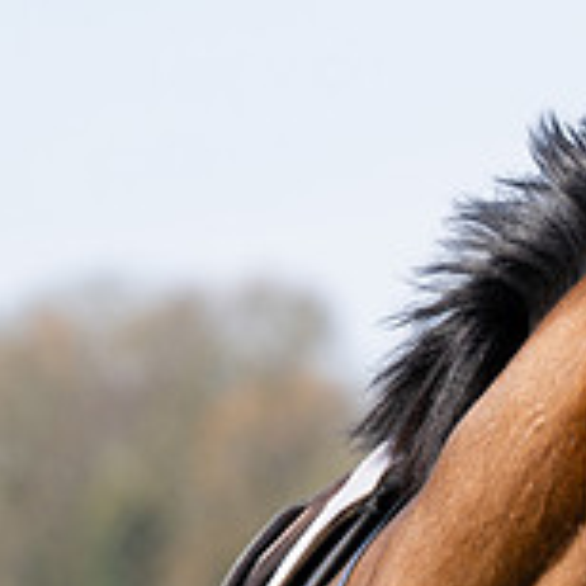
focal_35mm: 541
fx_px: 10362
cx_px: 1142
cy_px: 606
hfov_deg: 3.2
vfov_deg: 3.2
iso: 200
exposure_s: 1/800
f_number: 5
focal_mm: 135
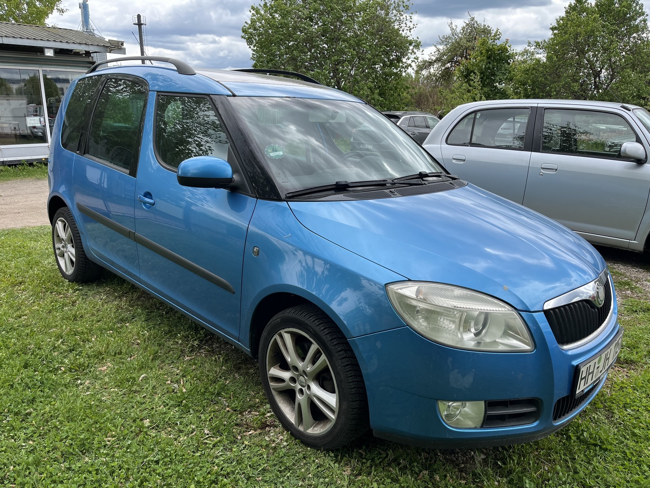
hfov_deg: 67.3
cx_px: 325
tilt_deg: -15.0
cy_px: 244
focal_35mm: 26
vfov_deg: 53.1
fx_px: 488
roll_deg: -0.2
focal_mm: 5.1
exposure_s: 1/1175
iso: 50
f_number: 1.6
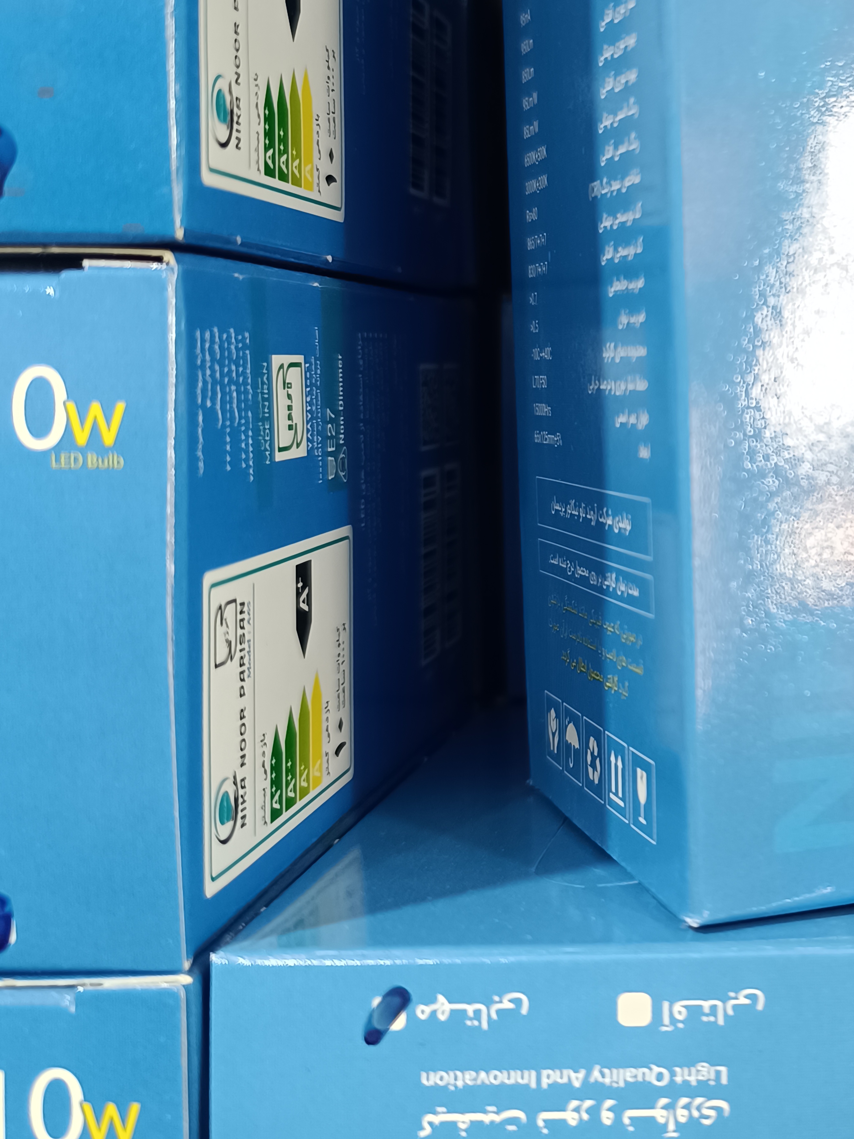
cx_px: 915
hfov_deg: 25.7
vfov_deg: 36.1
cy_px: 482
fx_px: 1743
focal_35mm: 53
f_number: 1.65
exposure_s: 1/60
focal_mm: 6.14
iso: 623
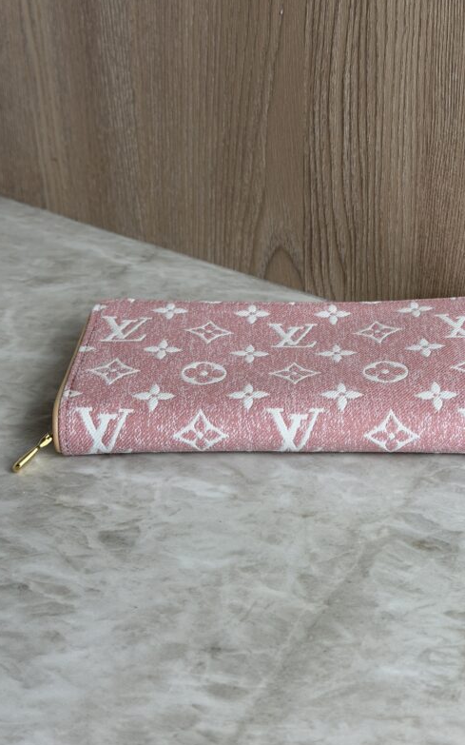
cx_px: 280
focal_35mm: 52
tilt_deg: -27.8
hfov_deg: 24.8
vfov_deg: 38.9
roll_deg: +0.9
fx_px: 1055
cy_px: 370
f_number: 1.78
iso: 64
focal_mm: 6.76
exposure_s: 1/120
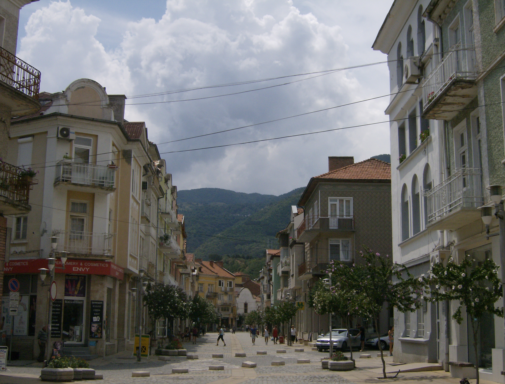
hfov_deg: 41.1
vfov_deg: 31.8
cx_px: 252
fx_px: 674
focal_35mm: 46
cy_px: 192
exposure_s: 1/1280
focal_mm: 7.7
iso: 100
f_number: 5.1
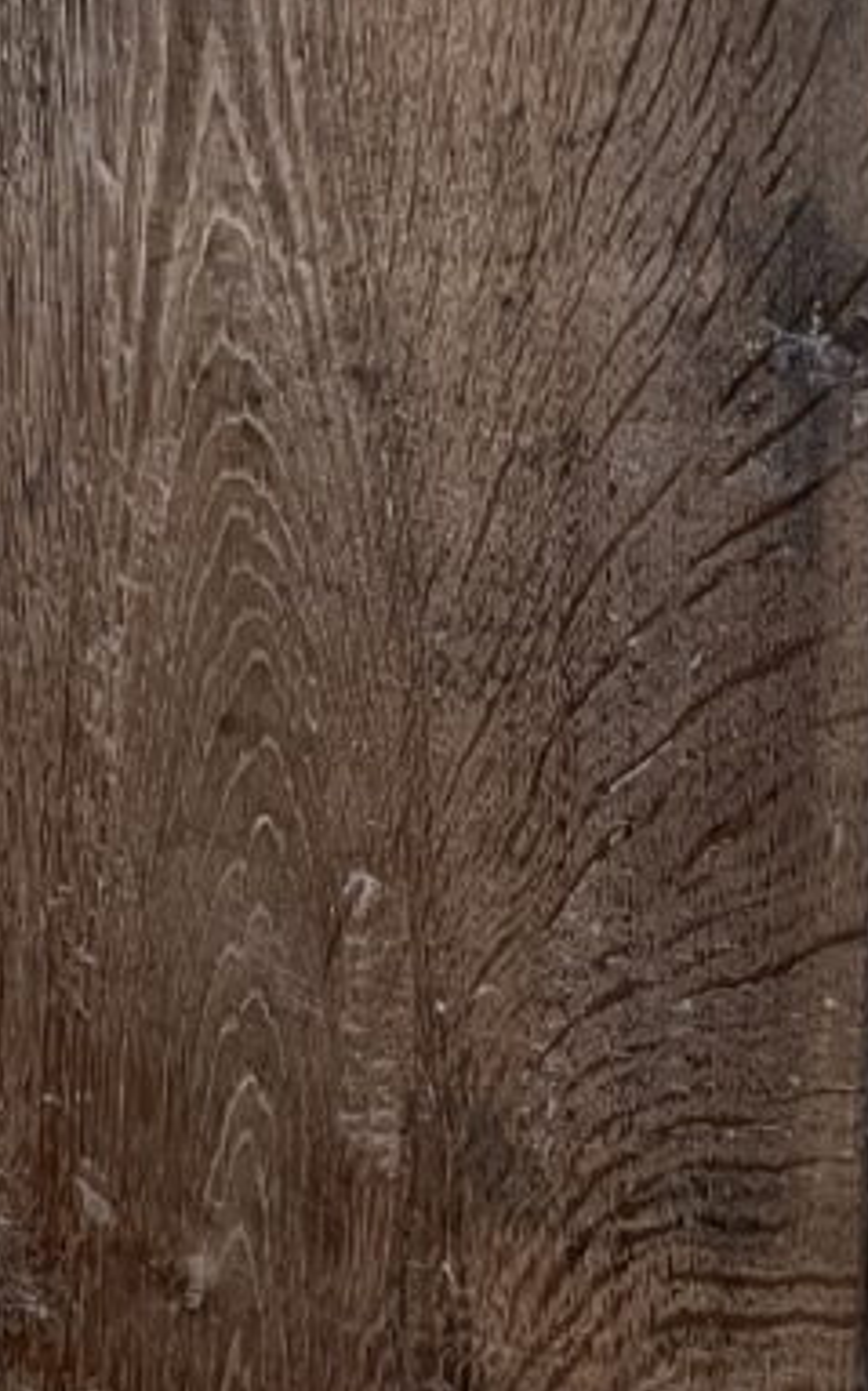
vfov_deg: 23.8
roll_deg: -0.2
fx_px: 3297
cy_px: 754
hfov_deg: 15.0
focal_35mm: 87
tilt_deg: -15.5
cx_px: 579
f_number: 1.6
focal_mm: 4.2
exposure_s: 1/50
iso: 500
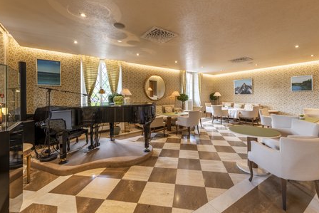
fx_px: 133
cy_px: 100
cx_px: 163
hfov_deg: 100.4
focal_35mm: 15
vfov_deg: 77.3
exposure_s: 1/5
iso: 100
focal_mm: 14
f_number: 11
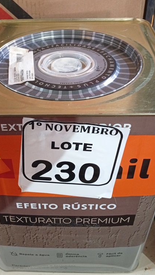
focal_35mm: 40
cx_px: 60
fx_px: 292
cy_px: 140
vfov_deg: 50.5
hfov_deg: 29.6
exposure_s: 1/20
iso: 1577
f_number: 1.8
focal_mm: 3.98
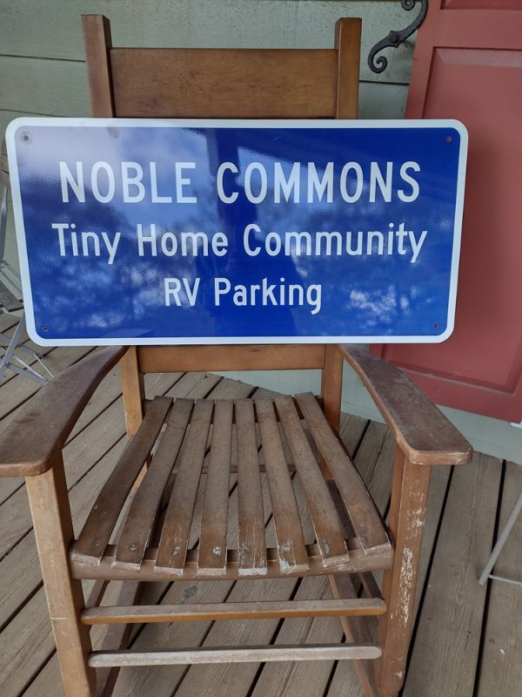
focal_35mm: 27
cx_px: 261
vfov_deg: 65.3
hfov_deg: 51.4
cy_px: 348
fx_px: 543
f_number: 1.7
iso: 100
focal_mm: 4.71
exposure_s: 1/322
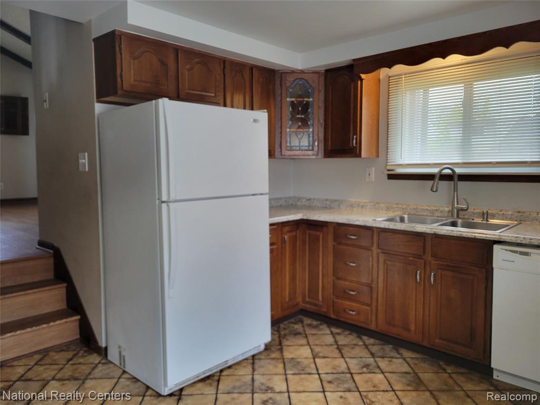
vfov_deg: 53.1
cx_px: 270
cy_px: 202
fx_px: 406
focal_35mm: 26
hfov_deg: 67.3
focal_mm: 5.4
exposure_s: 1/120
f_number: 1.8
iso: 160
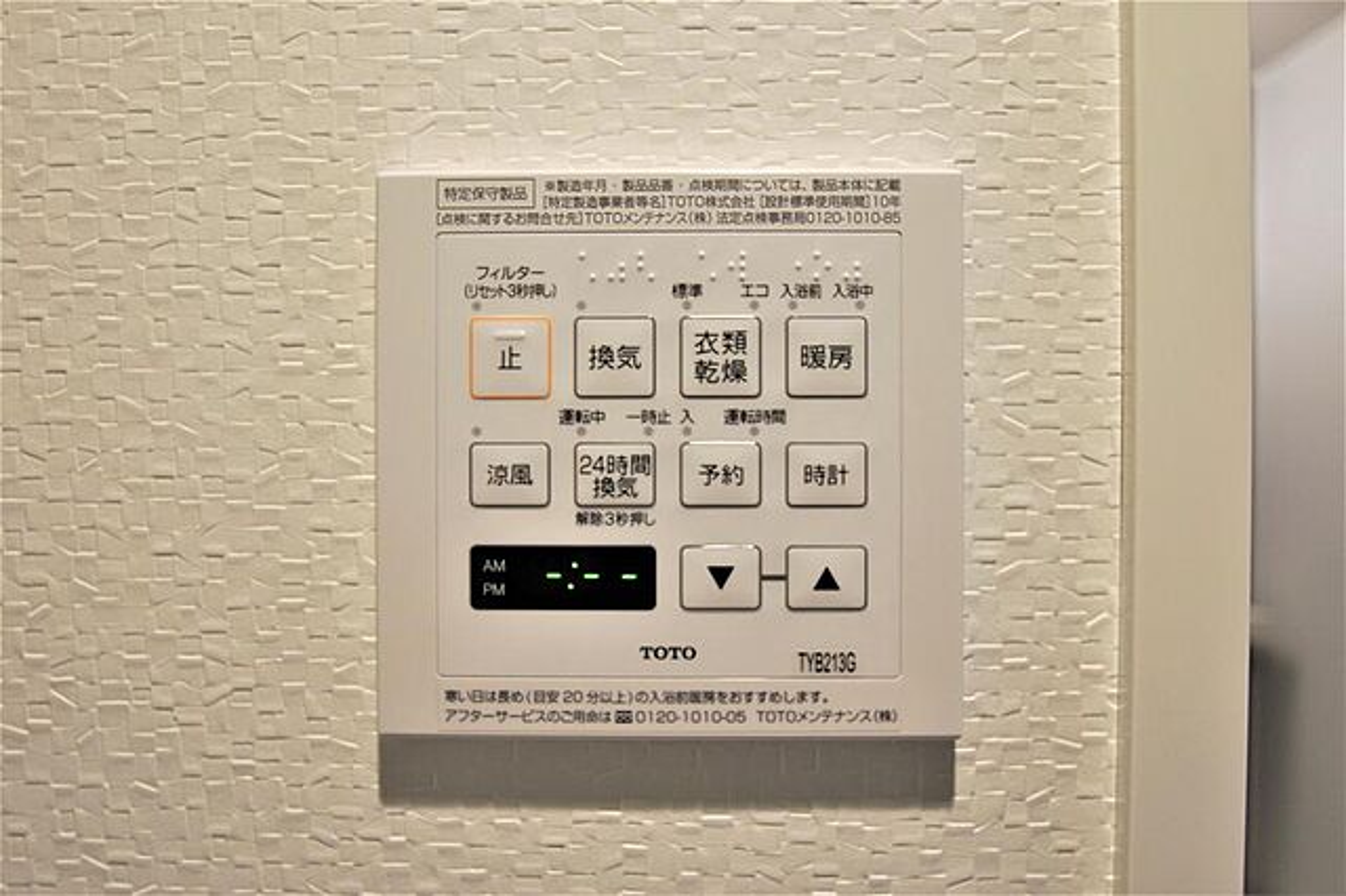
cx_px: 673
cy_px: 448
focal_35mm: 27
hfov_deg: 67.4
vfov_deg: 47.9
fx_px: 1009
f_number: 4.5
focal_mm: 18
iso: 200
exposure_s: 1/30
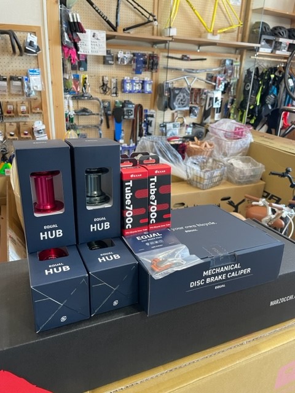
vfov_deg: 67.3
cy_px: 196
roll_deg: -2.5
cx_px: 148
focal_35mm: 26
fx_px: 295
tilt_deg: -21.4
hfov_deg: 53.1
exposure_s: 1/60
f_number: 1.6
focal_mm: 4.2
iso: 160
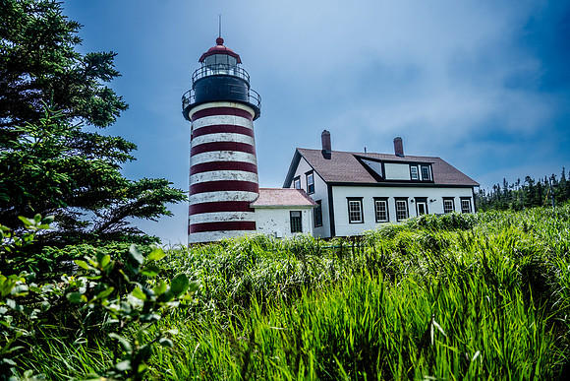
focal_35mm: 24
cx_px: 285
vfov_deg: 53.2
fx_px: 380
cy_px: 190
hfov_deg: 73.7
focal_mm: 24
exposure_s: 1/1000
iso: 100
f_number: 4
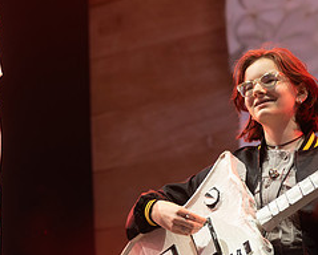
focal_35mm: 141
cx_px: 17
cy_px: 70
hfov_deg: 13.5
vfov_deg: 11.0
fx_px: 1329
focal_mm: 62
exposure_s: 1/500
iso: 640
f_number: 5
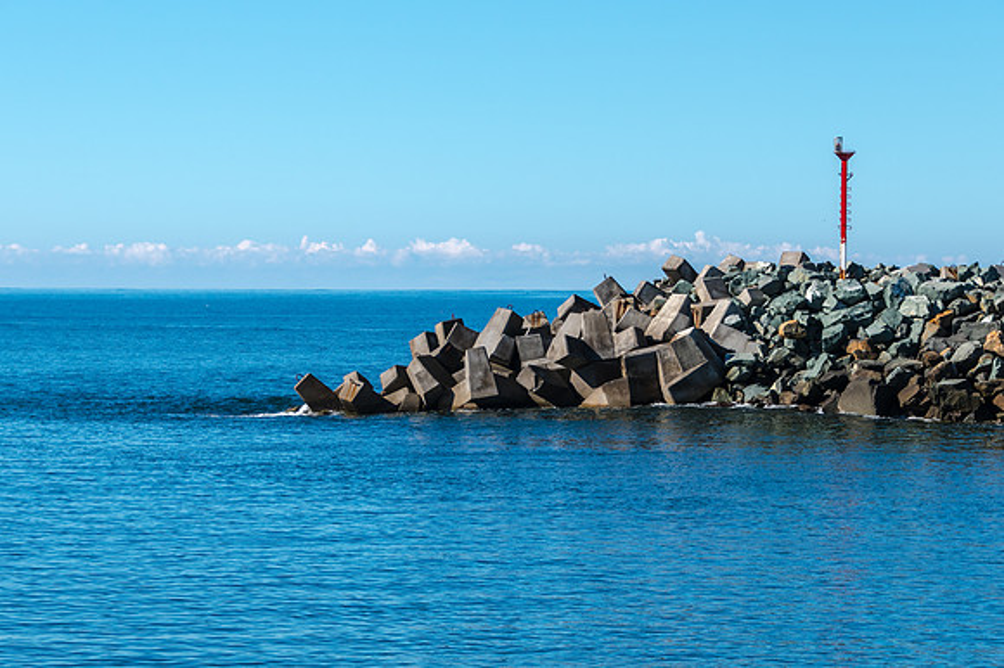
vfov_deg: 9.0
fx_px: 4236
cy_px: 334
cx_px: 502
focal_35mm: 152
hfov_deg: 13.5
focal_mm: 100
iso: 100
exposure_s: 1/400
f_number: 9
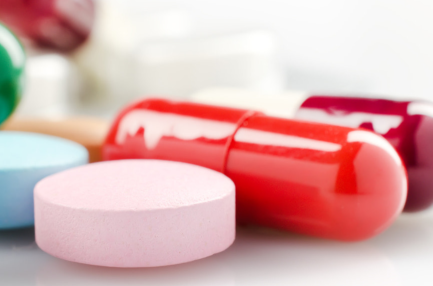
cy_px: 173
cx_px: 124
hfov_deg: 18.4
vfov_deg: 12.3
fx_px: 1332
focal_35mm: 111
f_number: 14
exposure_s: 1/6
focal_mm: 40
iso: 100
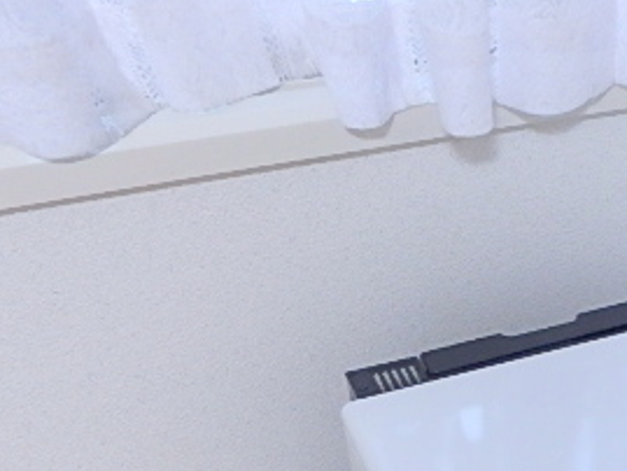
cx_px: 622
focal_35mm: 50
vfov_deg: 26.1
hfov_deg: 34.8
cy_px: 557
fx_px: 906
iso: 400
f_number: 3.5
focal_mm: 3.7
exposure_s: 1/30
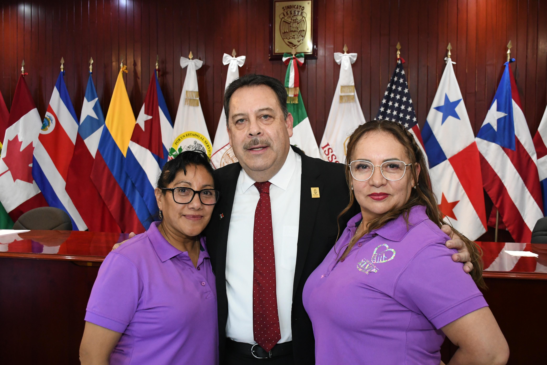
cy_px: 182
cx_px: 274
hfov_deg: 55.8
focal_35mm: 34
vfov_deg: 38.9
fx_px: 517
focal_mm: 23
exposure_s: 1/100
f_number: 5
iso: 3200
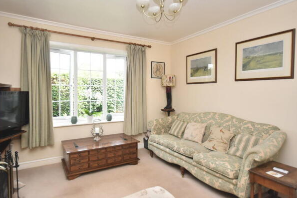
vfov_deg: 58.2
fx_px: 178
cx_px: 135
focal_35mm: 22
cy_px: 95
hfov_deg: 79.6
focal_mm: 13
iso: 800
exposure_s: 1/160
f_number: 4.5
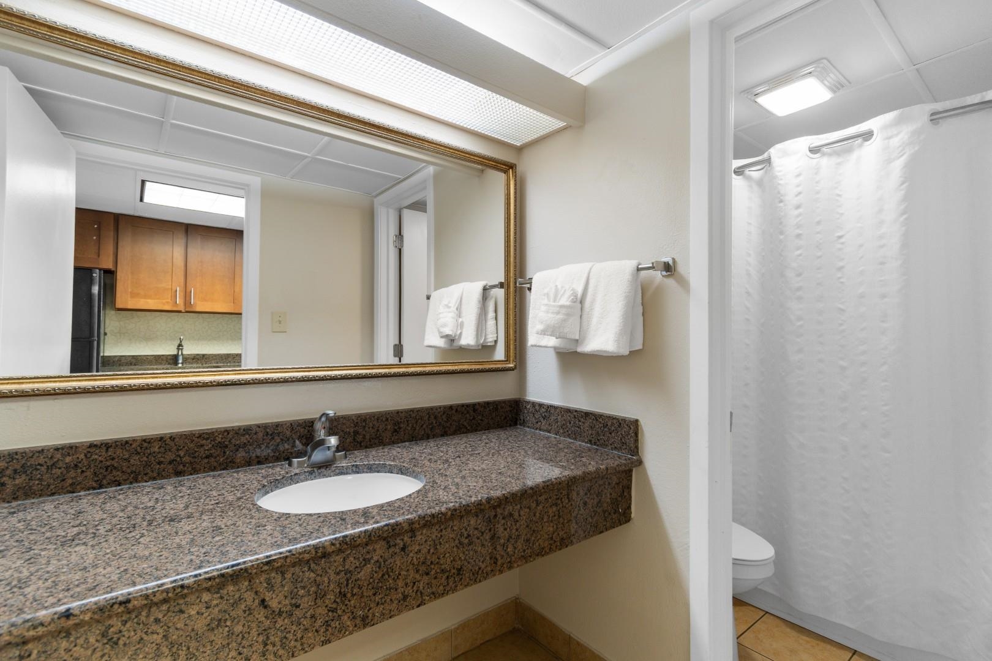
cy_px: 330
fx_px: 413
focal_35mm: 15
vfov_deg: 77.3
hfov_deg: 100.4
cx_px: 496
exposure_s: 1/8
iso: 100
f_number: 4.5
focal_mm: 10
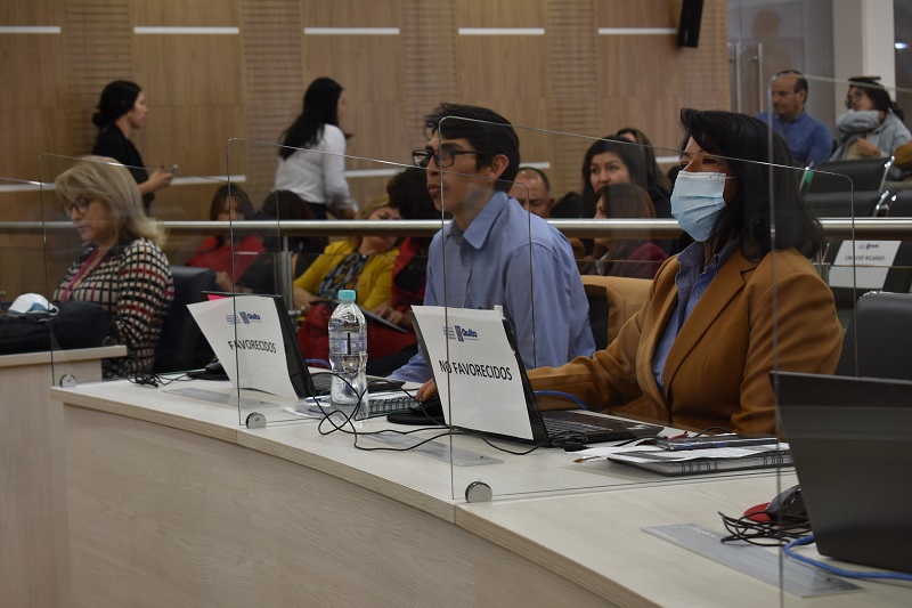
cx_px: 456
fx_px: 2089
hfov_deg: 24.6
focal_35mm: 82
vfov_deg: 16.5
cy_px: 304
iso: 800
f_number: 5.6
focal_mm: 55
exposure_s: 1/60
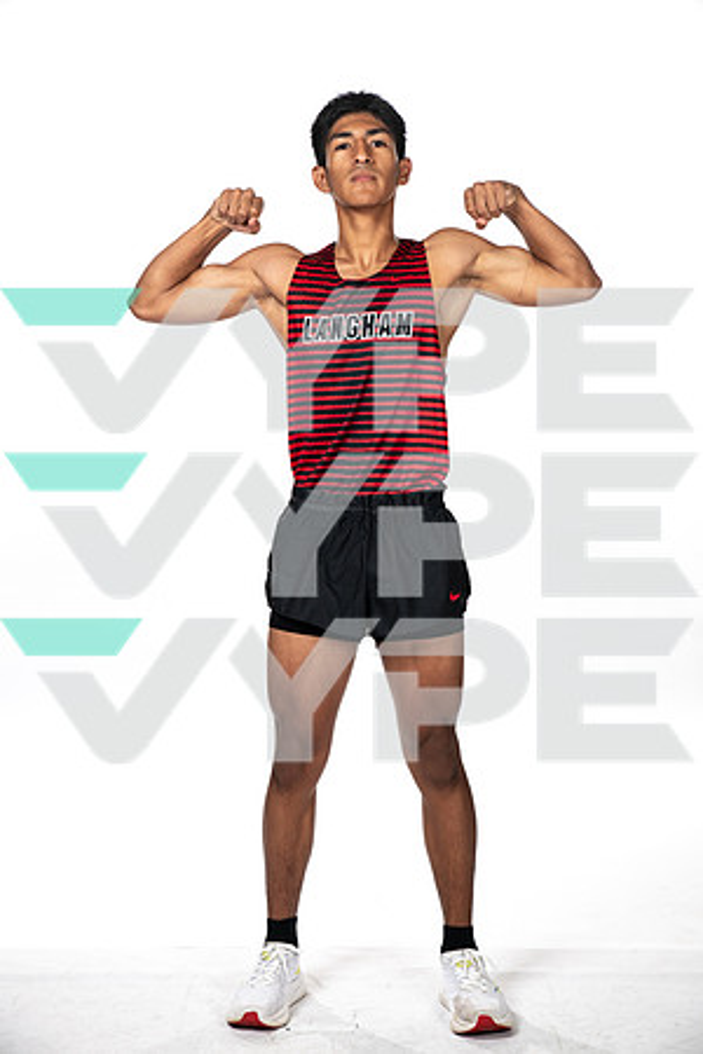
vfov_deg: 33.4
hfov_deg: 22.6
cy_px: 527
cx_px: 352
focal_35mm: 60
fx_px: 1757
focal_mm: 60
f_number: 7.1
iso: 400
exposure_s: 1/320
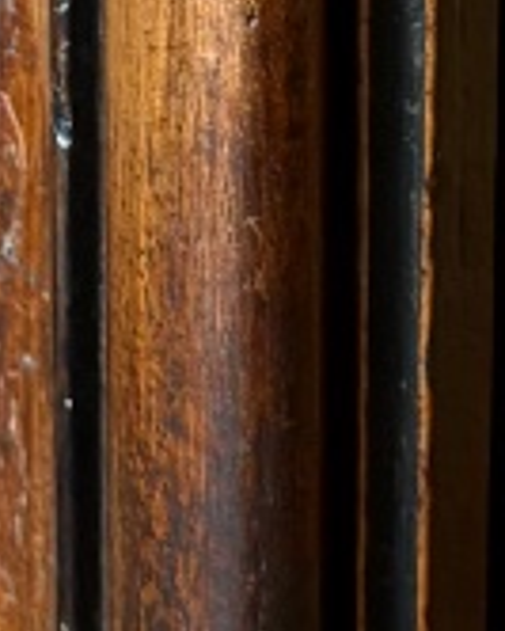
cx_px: 144
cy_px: -829
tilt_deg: -9.9
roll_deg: -0.8
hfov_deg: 8.4
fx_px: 3416
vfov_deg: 9.5
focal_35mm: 183
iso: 200
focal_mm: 5.96
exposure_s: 1/60
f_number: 1.6
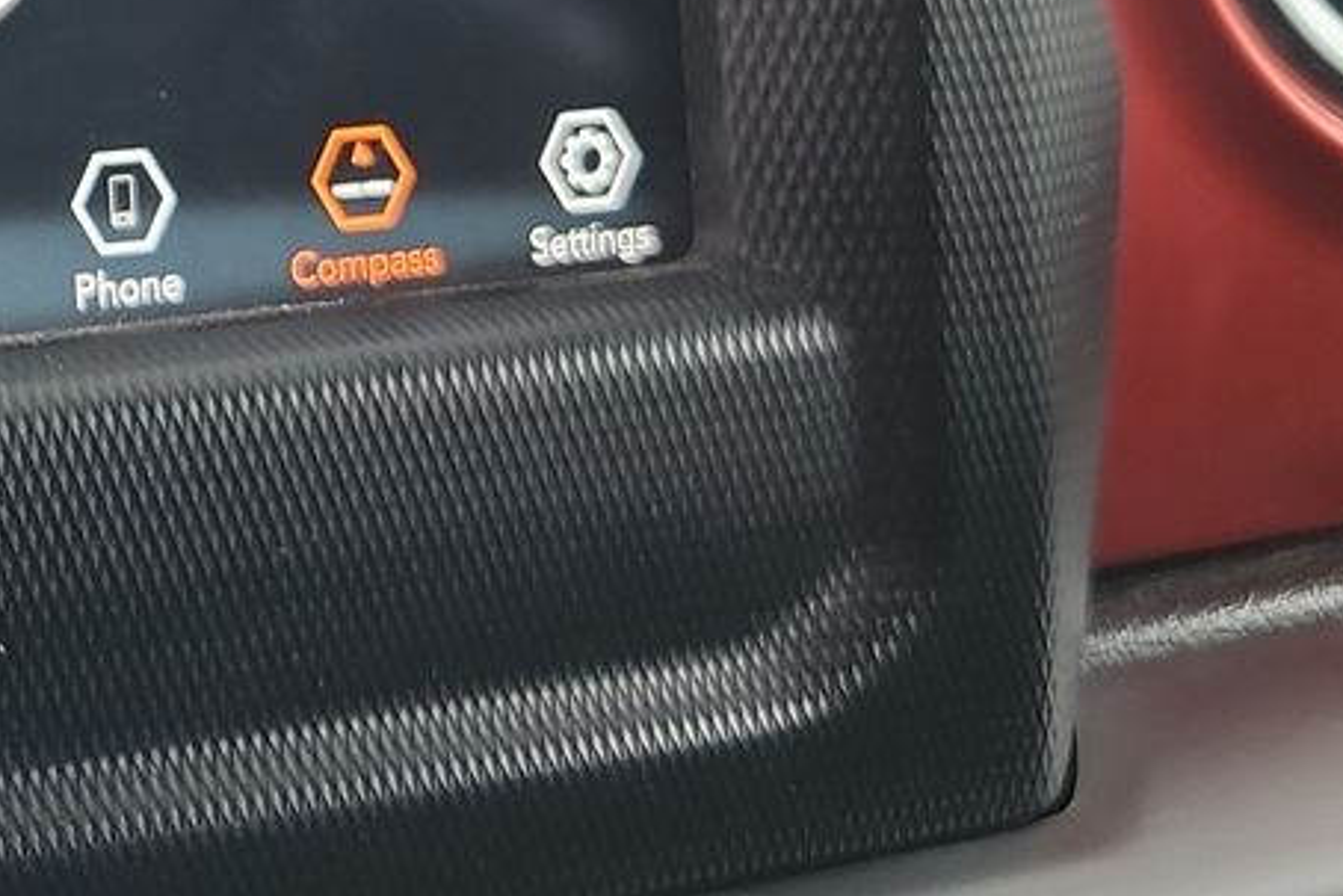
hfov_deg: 21.1
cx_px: -388
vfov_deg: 15.0
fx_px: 3284
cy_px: -166
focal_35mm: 88
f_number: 1.8
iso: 215
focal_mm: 6.7
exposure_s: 1/59
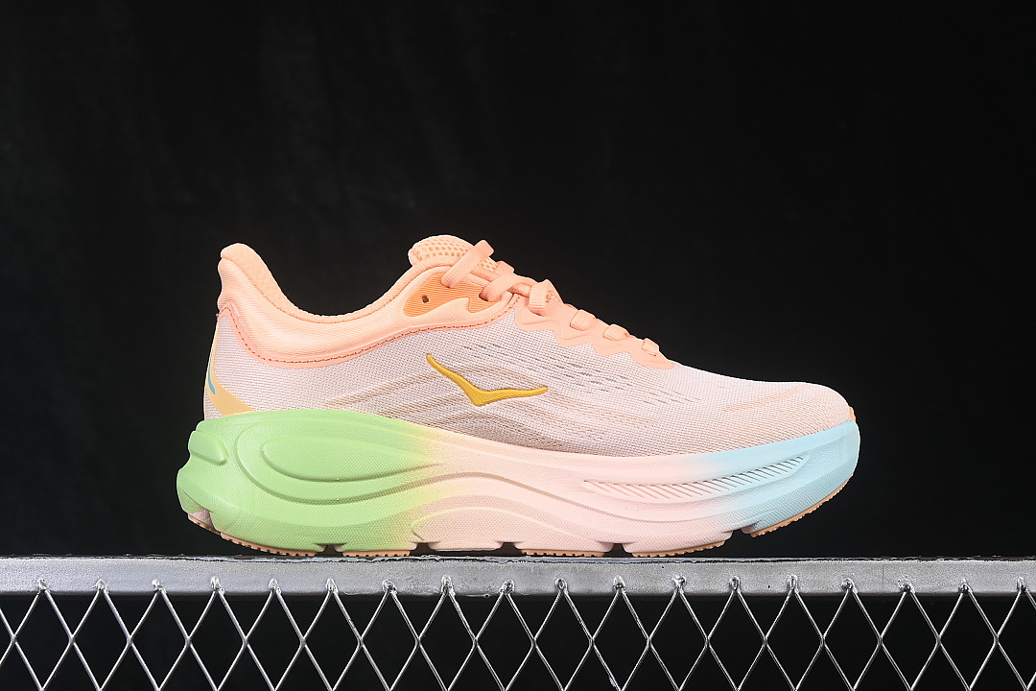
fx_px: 2158
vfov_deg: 18.2
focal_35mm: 75
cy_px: 346
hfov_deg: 27.0
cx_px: 518
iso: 160
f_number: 8
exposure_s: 1/80
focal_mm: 50
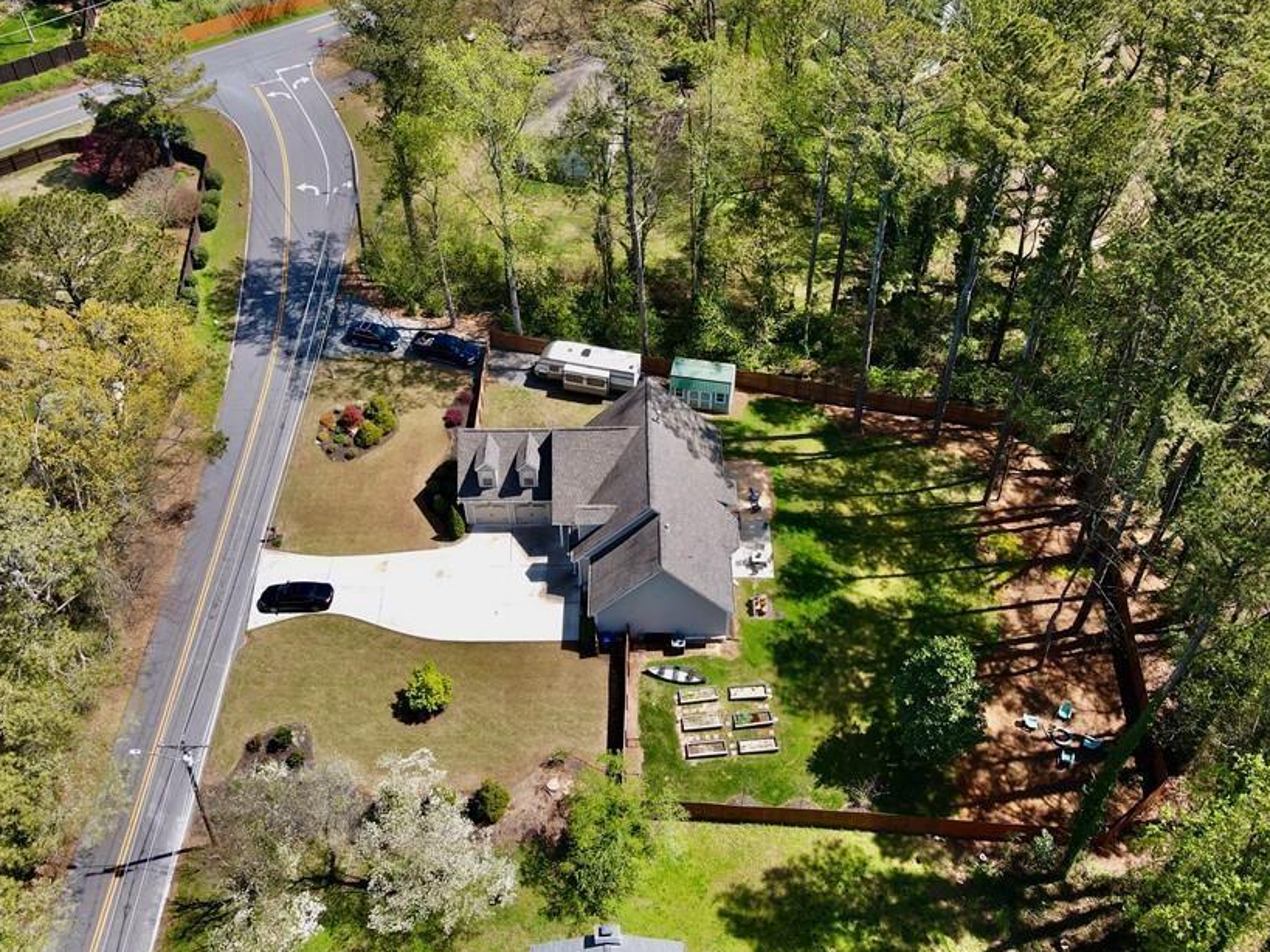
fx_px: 1100
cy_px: 375
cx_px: 639
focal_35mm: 30
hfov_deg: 60.0
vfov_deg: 46.5
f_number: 2.8
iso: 100
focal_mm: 4.5
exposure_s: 1/250
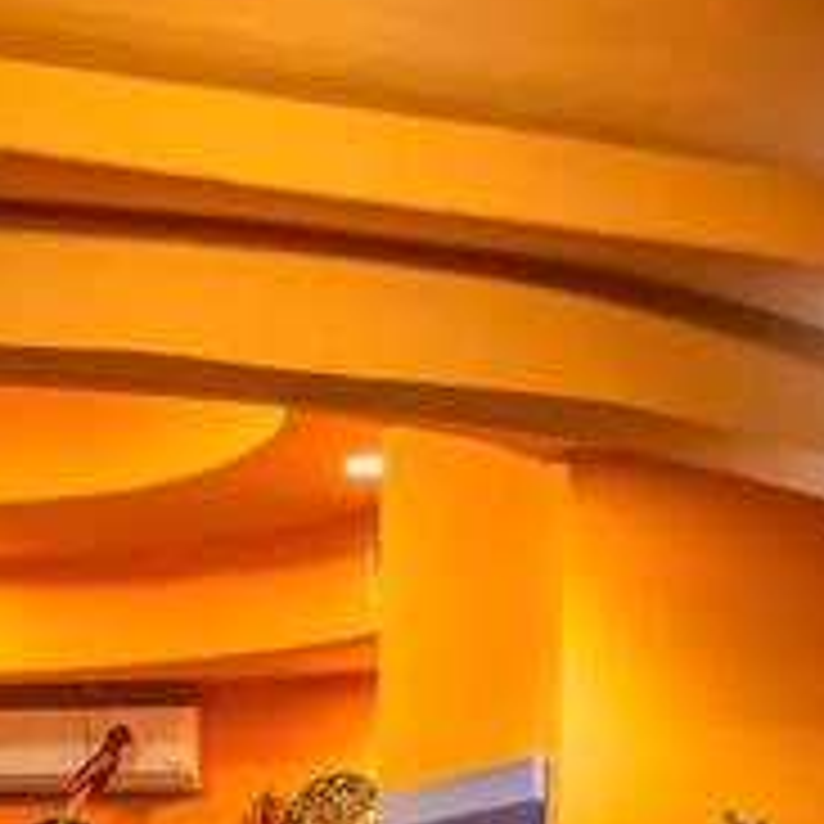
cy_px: 1247
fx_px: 2558
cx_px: 131
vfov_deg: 16.6
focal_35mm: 95
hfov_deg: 18.1
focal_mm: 20
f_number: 2.8
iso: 1250
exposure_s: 1/45
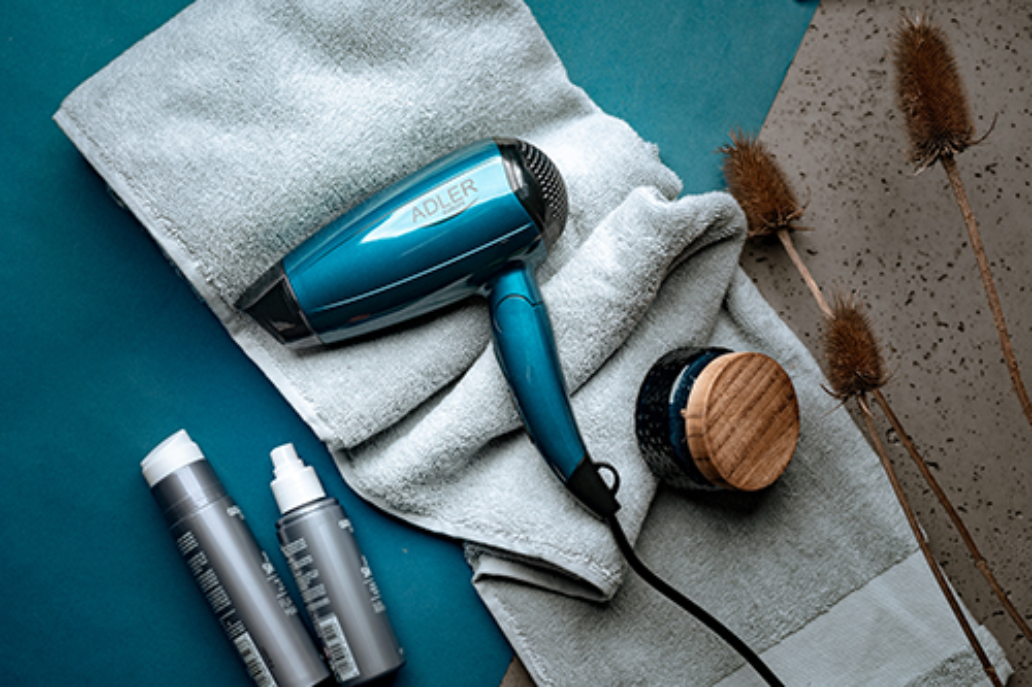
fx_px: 1433
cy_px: 344
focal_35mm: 50
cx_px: 516
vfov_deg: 27.0
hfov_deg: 39.6
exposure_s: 1/125
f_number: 5
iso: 100
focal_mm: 50
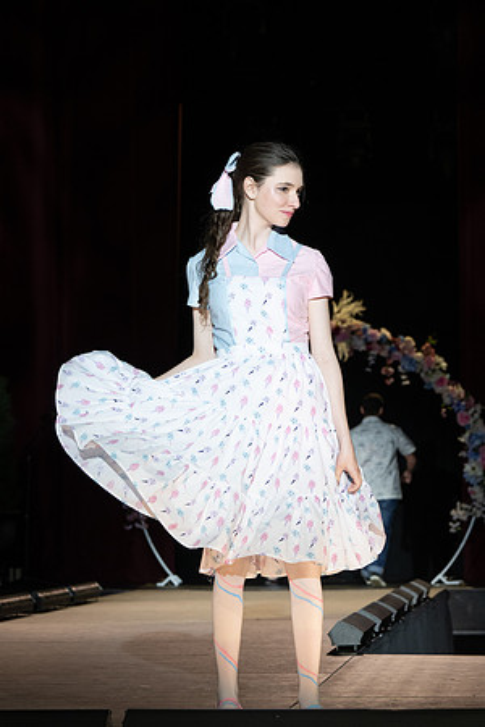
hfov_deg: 10.6
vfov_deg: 15.9
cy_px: 382
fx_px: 2609
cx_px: 279
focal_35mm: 129
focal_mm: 82
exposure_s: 1/320
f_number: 5.6
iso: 1000
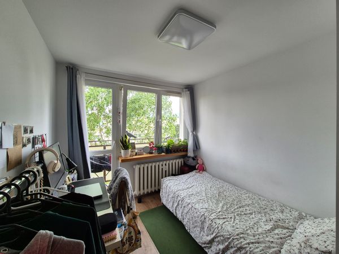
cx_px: 170
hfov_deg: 106.2
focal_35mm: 13
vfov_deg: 89.9
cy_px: 127
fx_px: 127
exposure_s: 1/100
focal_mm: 2.2
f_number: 2.2
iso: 64
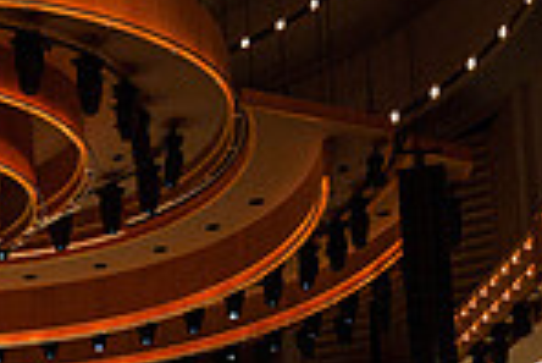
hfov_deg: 20.3
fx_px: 1447
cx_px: -51
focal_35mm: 96
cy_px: 622
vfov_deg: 13.1
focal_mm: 24
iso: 2500
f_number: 5.6
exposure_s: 1/200
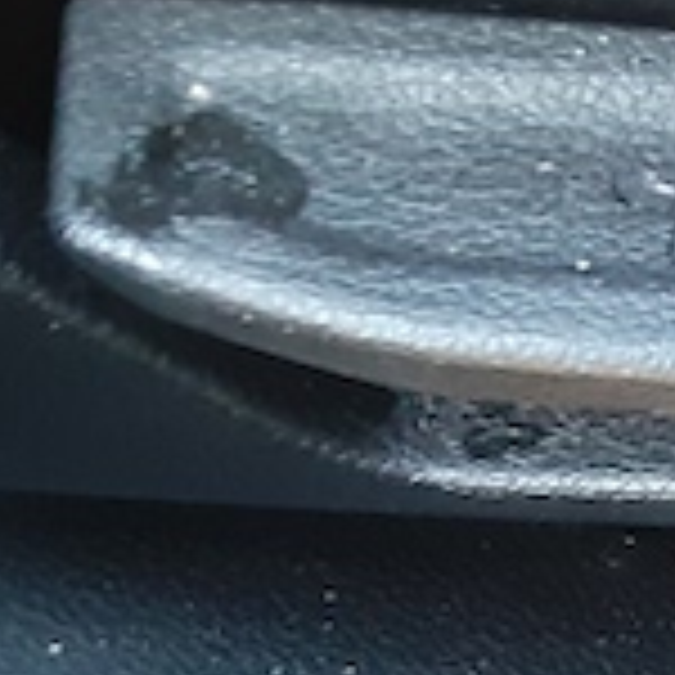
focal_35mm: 127
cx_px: 1530
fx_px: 2802
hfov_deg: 11.7
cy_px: 945
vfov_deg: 13.1
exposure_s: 1/24
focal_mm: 2.91
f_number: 1.9
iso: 200
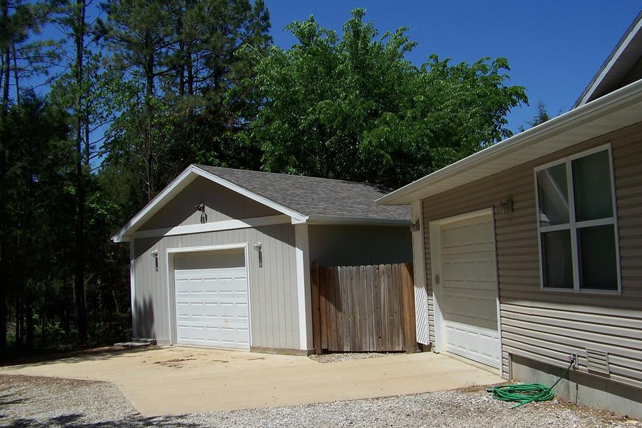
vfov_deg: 35.1
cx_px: 324
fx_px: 678
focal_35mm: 38
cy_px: 216
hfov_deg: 50.7
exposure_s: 1/800
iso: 64
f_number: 4
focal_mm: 5.85
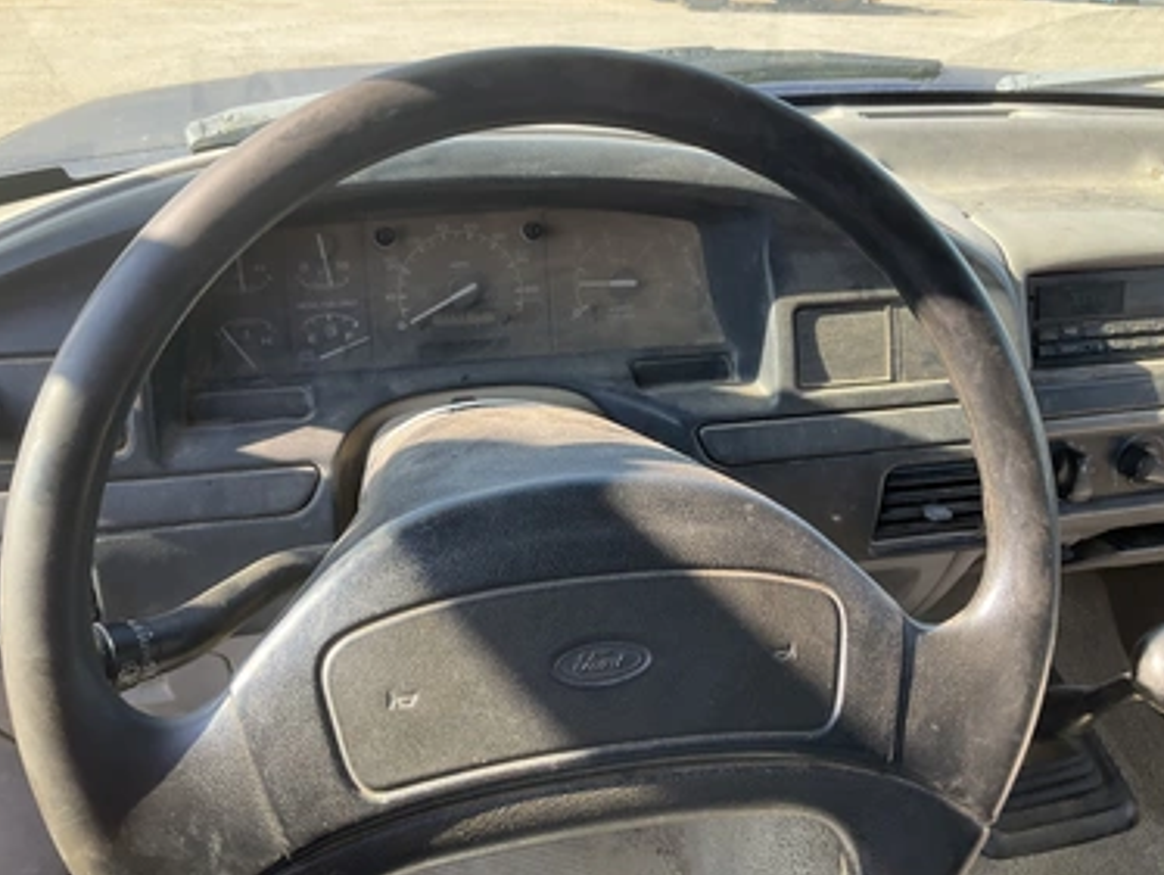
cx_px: 585
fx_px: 1043
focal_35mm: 31
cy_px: 427
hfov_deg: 58.3
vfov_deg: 45.5
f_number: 1.8
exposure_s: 1/122
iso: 25
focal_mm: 3
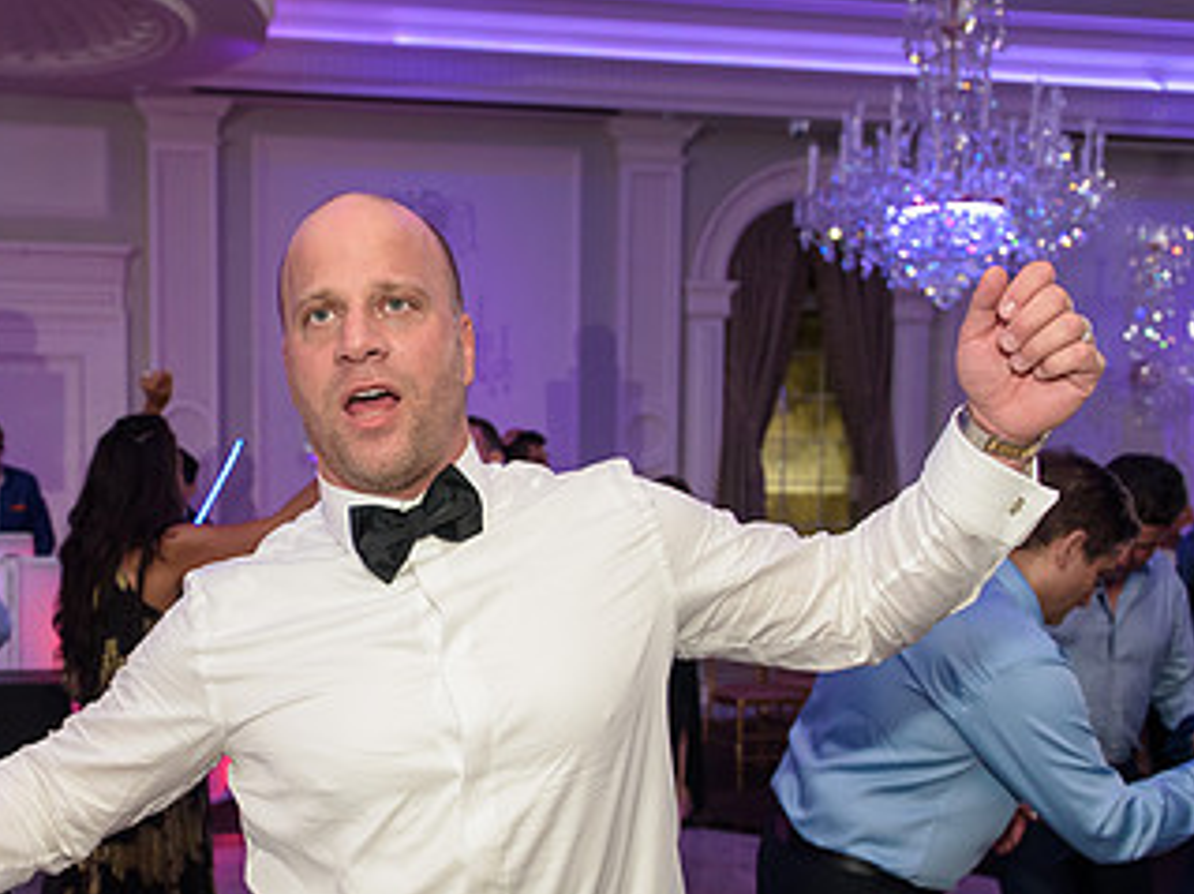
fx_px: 1448
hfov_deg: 44.2
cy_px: 600
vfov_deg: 34.0
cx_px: 400
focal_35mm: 42
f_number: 3.2
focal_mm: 24
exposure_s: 1/125
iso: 1600
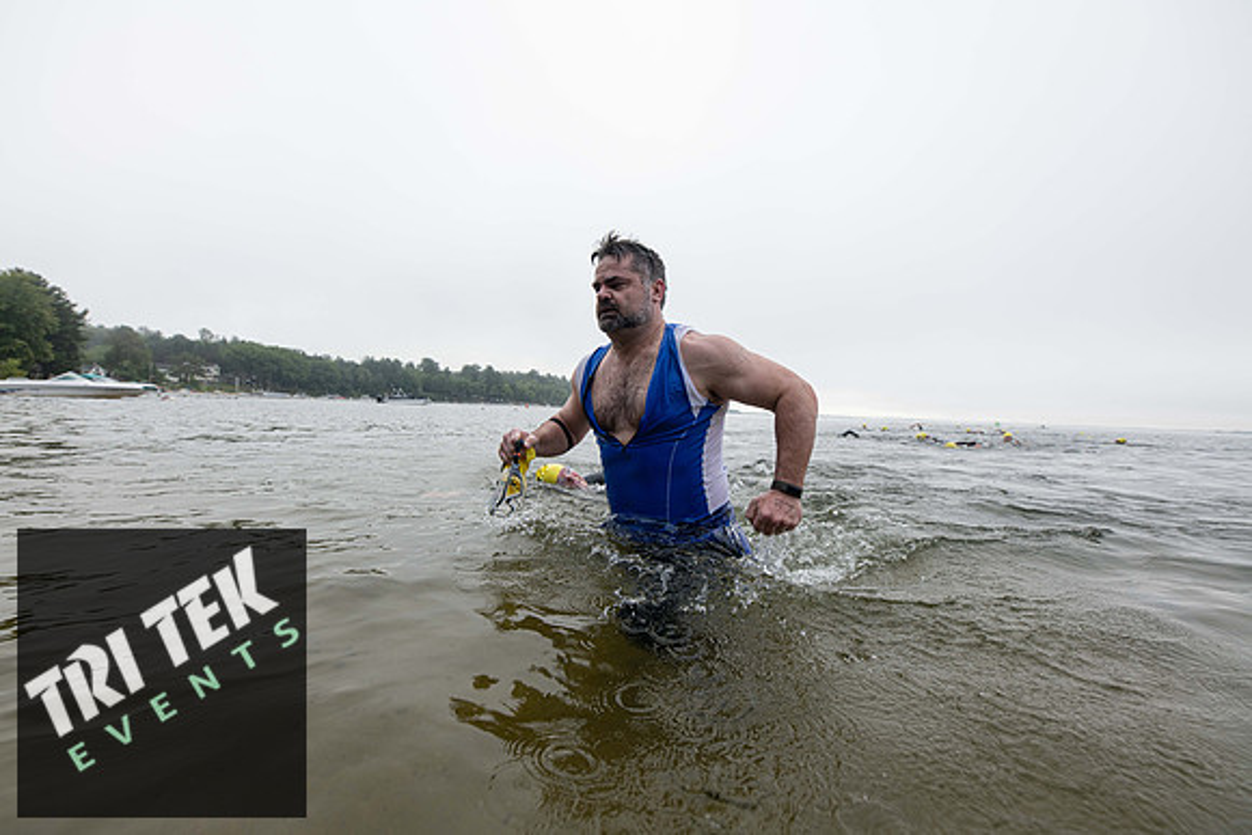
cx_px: 626
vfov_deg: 81.2
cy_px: 418
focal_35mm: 14
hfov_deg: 104.2
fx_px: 487
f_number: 4
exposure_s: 1/640
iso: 400
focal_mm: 14
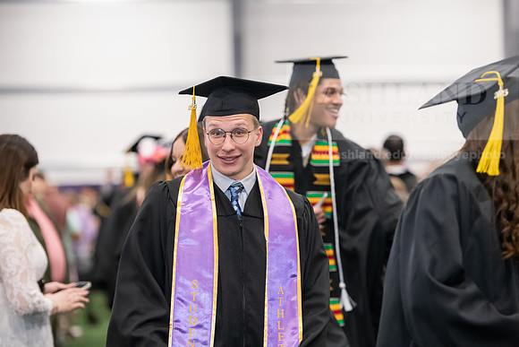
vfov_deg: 9.8
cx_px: 260
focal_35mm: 140
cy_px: 174
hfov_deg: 14.7
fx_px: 2019
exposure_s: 1/200
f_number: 3.2
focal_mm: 140
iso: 3200
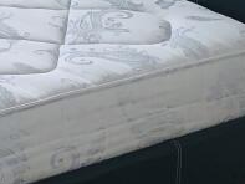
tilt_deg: -11.6
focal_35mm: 135
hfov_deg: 13.2
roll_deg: -1.4
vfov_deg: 10.5
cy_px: -111
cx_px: -199
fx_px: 956
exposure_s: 1/17
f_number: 1.8
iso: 40
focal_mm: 4.25
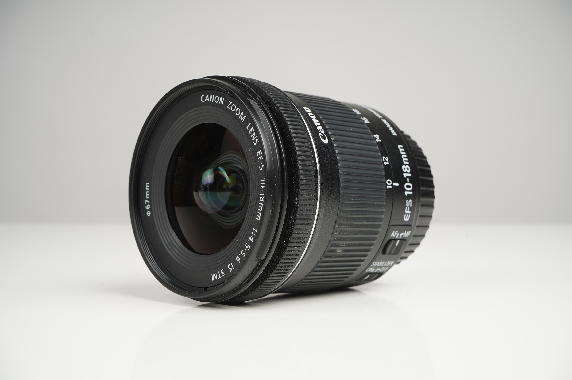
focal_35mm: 54
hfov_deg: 36.9
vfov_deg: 25.0
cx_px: 286
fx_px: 857
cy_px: 190
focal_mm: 54
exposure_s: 1/160
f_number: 14
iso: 160
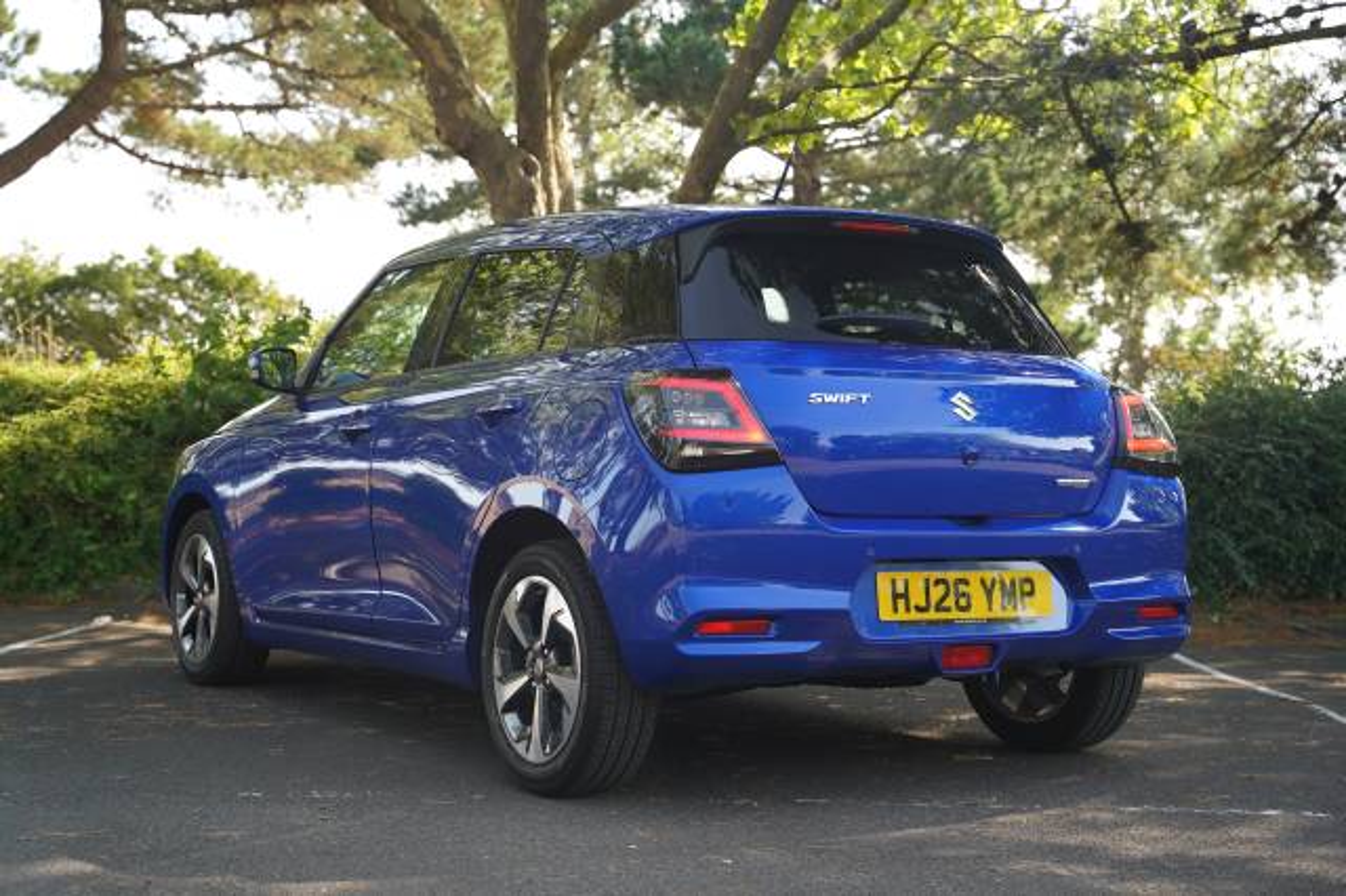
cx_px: 673
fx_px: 1969
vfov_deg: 25.6
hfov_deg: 37.7
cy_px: 448
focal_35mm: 53
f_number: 4
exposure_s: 1/160
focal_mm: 52.7
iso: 250
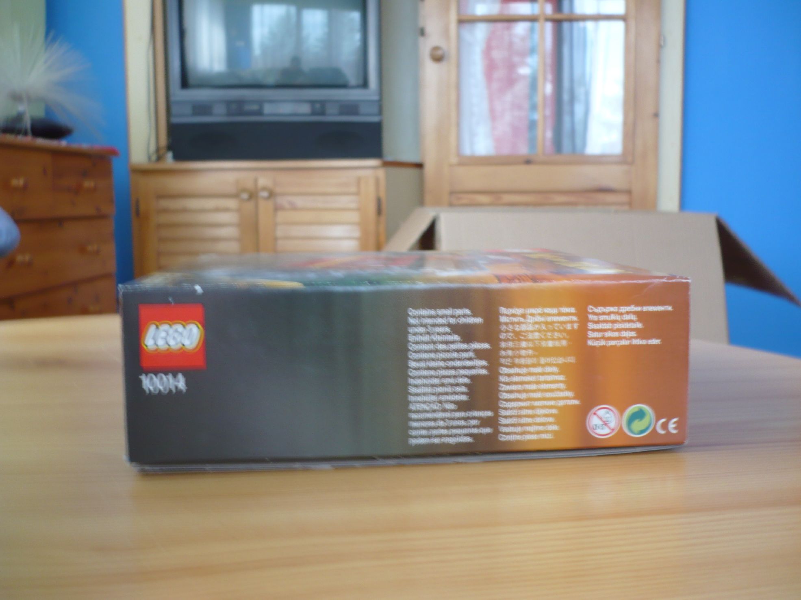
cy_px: 300
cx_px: 400
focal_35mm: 35
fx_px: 810
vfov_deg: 40.7
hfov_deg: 52.6
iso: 100
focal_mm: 5.8
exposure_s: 1/13
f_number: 2.8
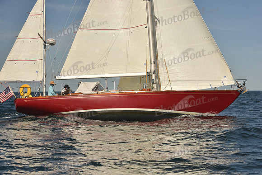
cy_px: 88
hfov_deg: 28.8
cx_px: 131
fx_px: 510
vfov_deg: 19.5
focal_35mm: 70
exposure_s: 1/640
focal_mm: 70
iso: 250
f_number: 9
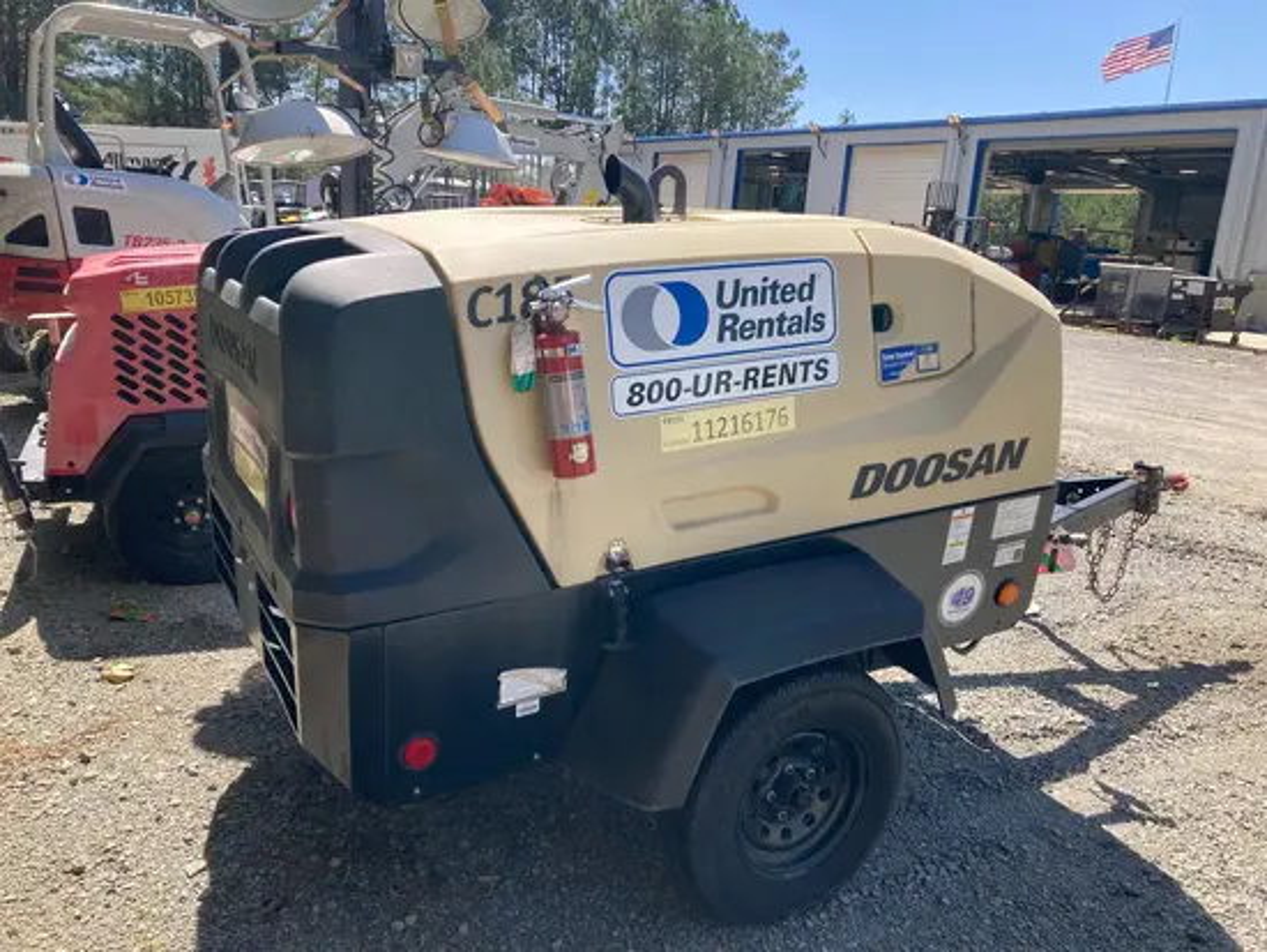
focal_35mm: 28
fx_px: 1025
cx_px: 634
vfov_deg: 49.8
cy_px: 476
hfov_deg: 63.4
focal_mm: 3.99
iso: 20
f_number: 1.8
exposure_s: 1/787
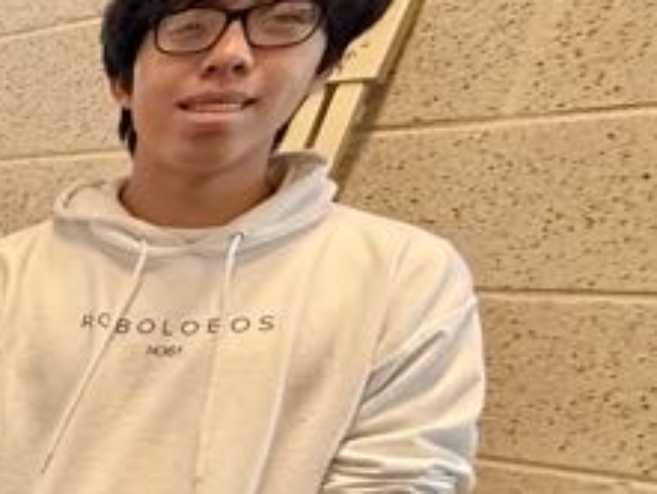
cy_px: 573
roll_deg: -3.2
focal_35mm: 53
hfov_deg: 21.3
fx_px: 1006
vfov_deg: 25.1
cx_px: -559
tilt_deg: -16.9
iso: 250
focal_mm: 2.22
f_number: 2.2
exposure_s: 1/60
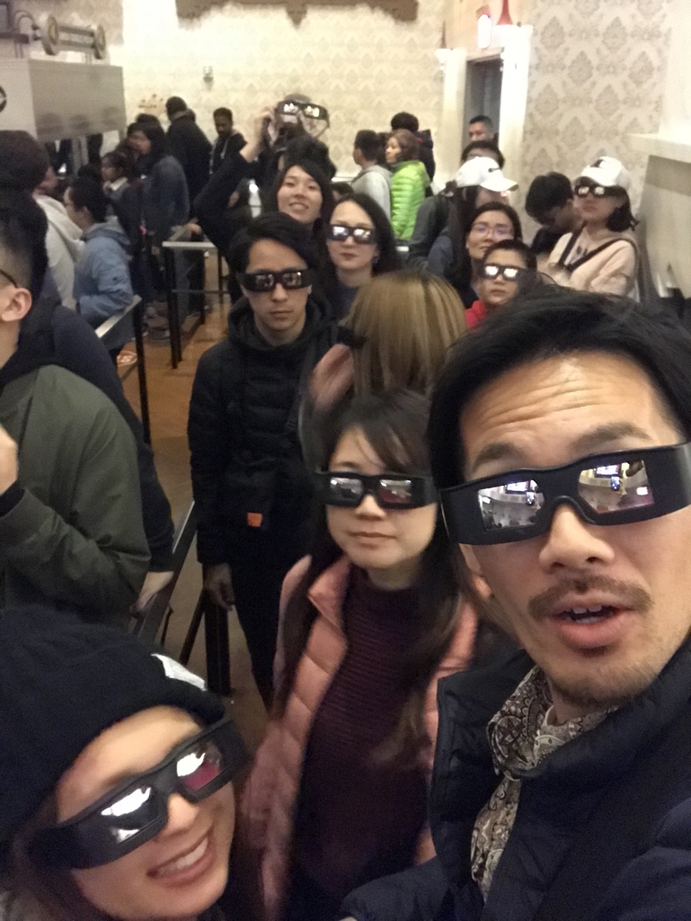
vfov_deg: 56.8
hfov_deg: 44.2
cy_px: 460
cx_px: 346
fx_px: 851
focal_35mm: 32
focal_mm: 2.87
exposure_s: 1/15
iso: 1600
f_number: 2.2
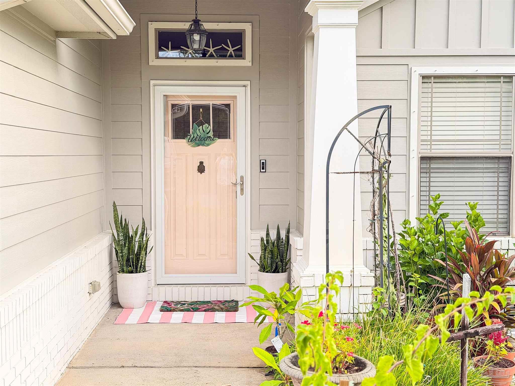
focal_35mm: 48
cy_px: 193
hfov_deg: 39.7
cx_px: 258
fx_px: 714
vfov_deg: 30.3
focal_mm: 6.76
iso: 80
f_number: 1.8
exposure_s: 1/430
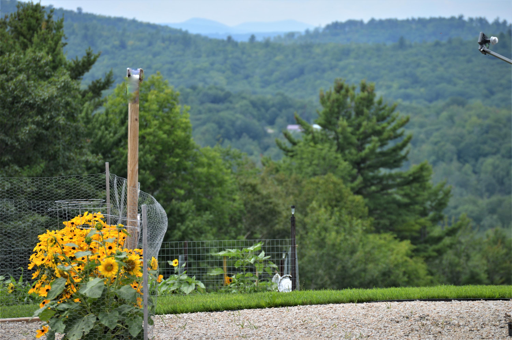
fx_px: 2558
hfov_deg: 11.4
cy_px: 170
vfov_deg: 7.6
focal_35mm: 180
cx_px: 256
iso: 100
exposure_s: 1/500
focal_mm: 120
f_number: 5.6
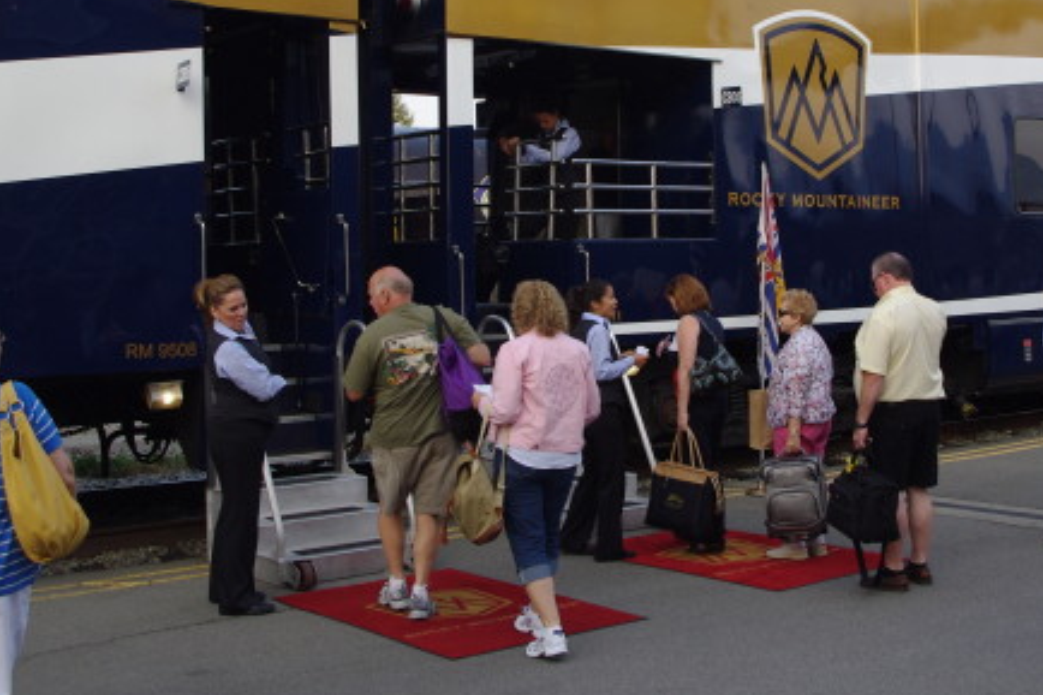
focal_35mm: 50
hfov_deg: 39.5
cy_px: 232
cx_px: 608
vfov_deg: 26.8
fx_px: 1448
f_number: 5
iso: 400
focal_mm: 21.25
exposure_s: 1/320
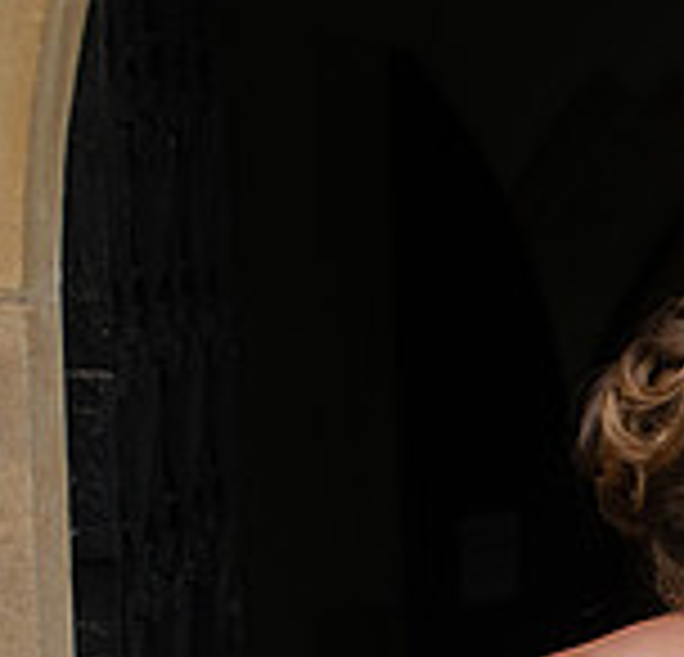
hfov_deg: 10.1
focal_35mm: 169
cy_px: 982
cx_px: 1151
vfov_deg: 9.8
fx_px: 3704
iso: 100
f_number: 2.5
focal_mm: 35
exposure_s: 1/500
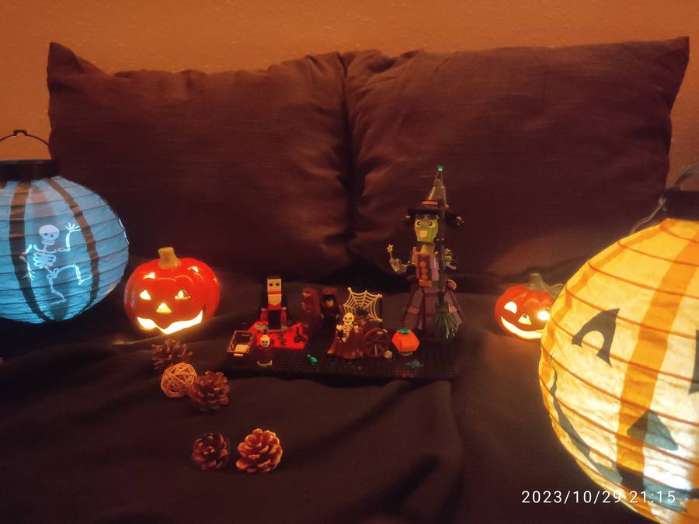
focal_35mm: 26
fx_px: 525
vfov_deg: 53.1
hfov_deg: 67.3
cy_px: 262
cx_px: 350
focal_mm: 4.74
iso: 9233
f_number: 1.79
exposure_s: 1/14
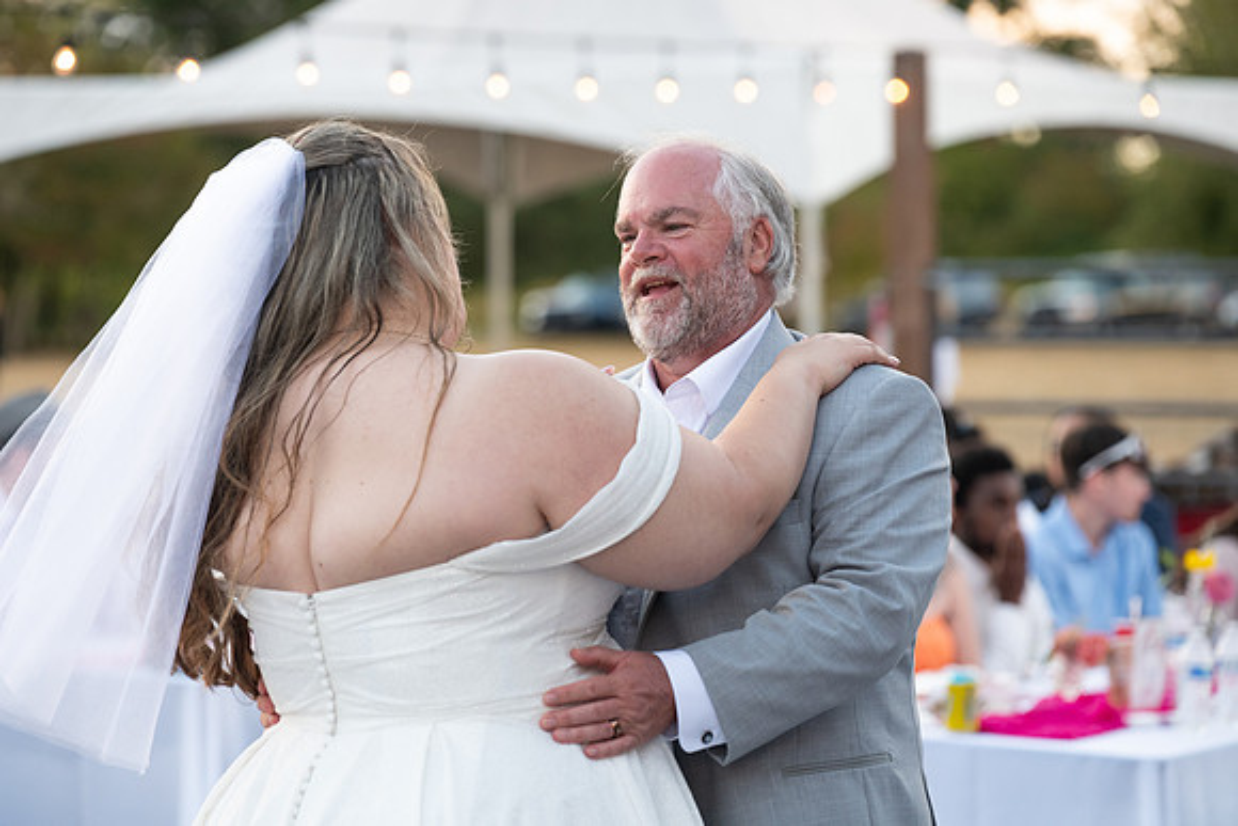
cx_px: 619
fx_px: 4643
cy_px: 413
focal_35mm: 135
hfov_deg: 15.2
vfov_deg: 10.2
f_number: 4
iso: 1600
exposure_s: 1/500
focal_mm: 135
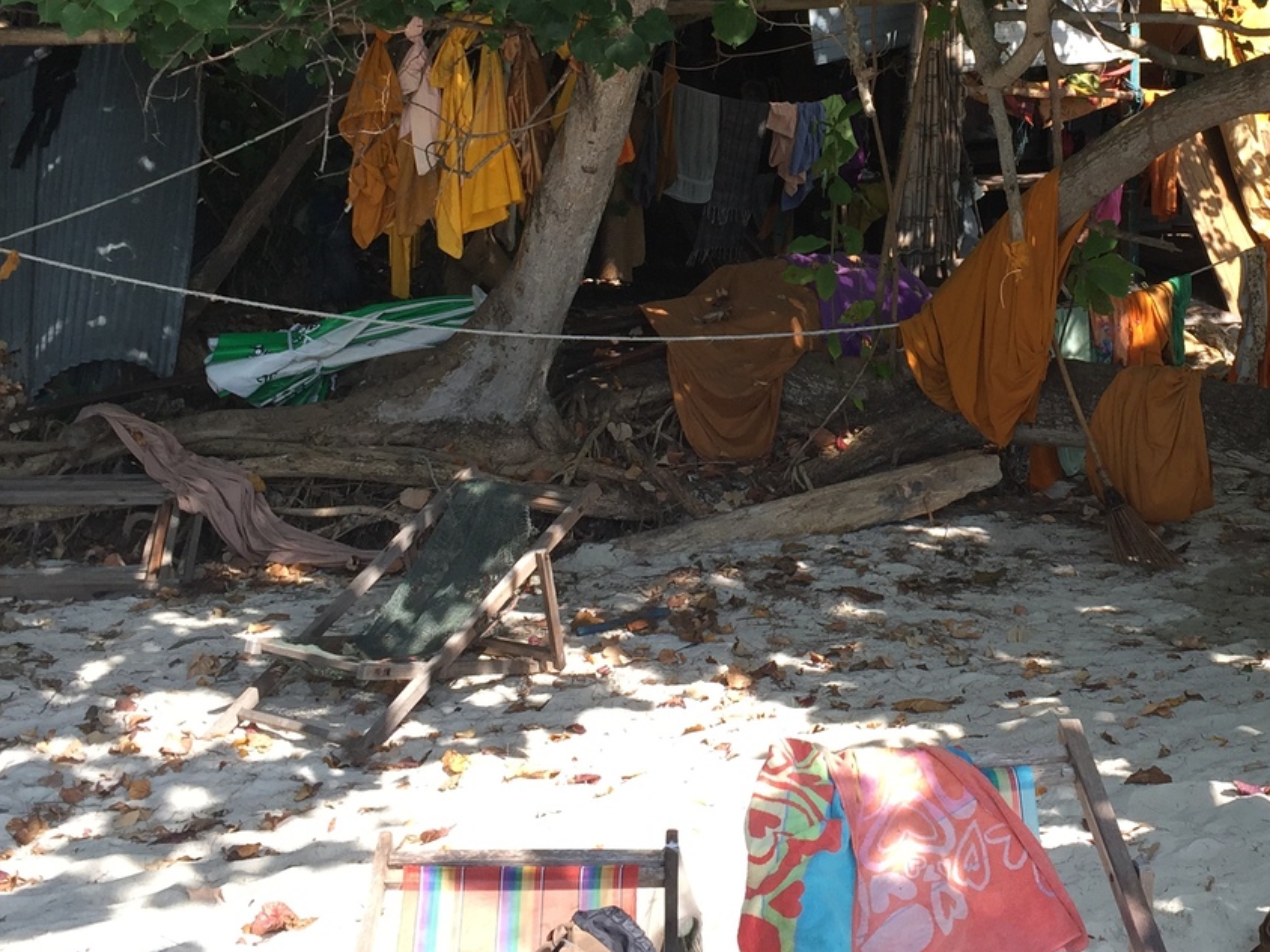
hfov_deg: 34.4
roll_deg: -0.7
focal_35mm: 55
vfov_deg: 26.0
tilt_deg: -2.2
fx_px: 2018
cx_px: 909
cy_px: 177
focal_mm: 4.15
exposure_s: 1/590
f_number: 2.2
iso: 32
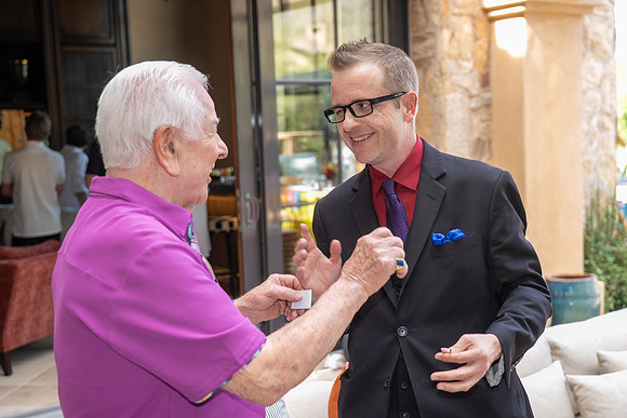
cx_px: 314
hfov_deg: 41.1
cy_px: 209
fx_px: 836
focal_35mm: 48
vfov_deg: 28.1
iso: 400
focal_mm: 48
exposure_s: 1/160
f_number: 4
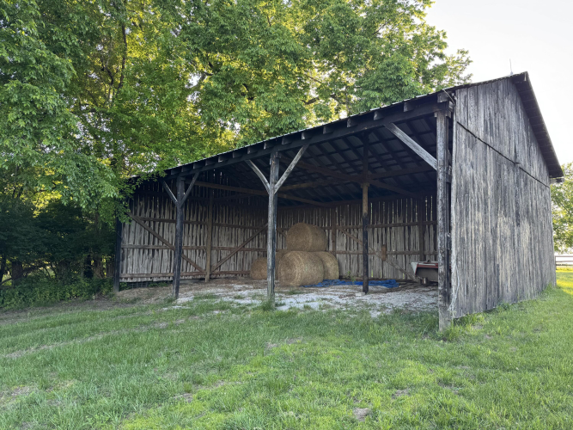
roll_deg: -1.9
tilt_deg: +5.6
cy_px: 215
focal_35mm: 24
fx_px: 397
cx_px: 286
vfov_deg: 56.8
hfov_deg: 71.6
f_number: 1.78
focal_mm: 6.76
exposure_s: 1/126
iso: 64
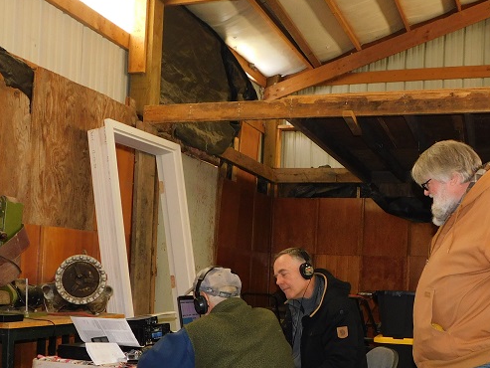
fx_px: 609
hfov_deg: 43.6
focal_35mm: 43
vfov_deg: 33.1
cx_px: 291
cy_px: 267
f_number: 3
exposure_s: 1/30
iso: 200
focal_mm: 4
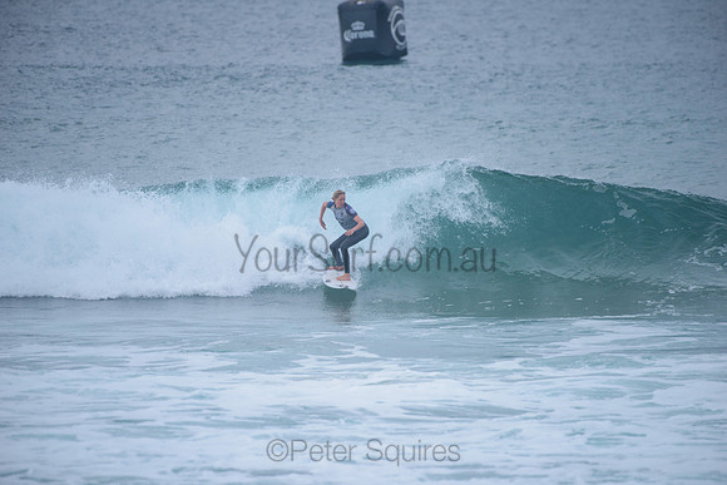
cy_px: 242
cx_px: 364
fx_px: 10099
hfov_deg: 4.1
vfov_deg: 2.8
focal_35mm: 500
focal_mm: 500
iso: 400
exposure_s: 1/2000
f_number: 5.6
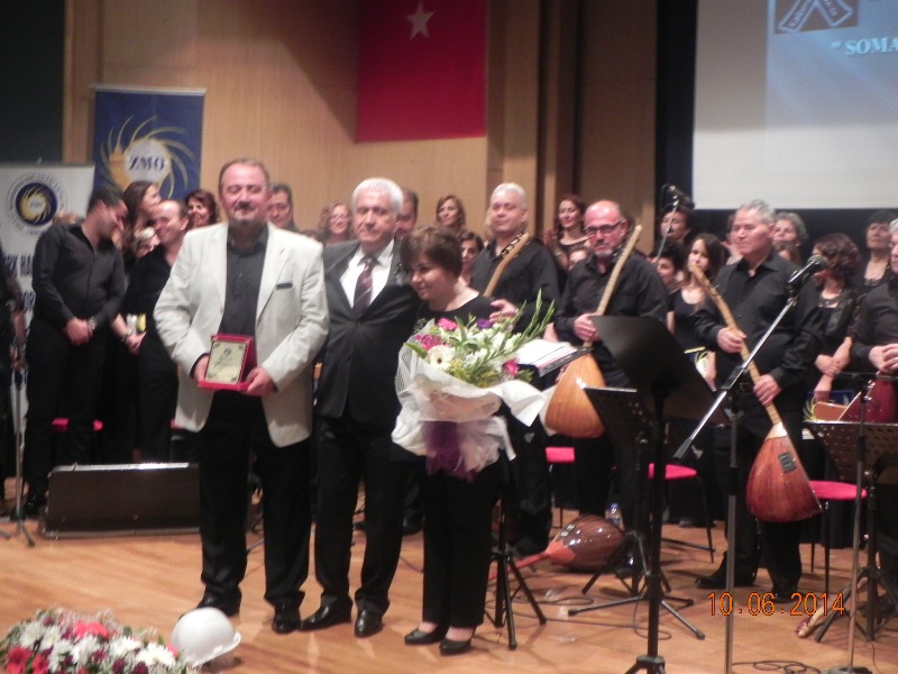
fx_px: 1505
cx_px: 449
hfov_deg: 33.2
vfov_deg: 25.2
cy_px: 337
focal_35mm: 58
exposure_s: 1/9.8
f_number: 3.5
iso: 400
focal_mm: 10.3
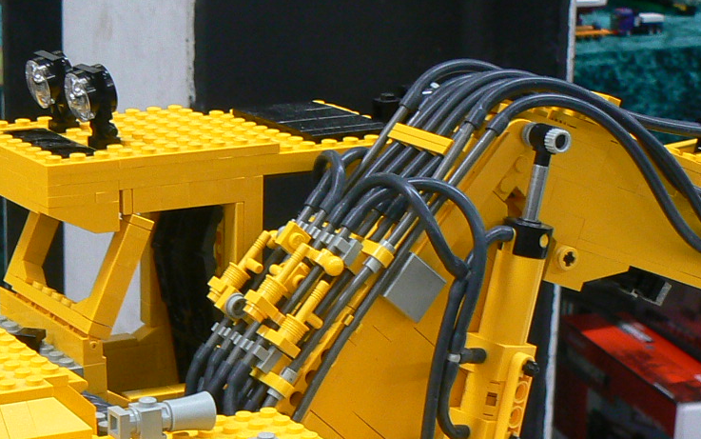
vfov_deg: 11.2
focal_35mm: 116
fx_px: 2217
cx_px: 211
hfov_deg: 17.9
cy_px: 416
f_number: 4.5
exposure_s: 1/8
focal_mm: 7.7
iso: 100
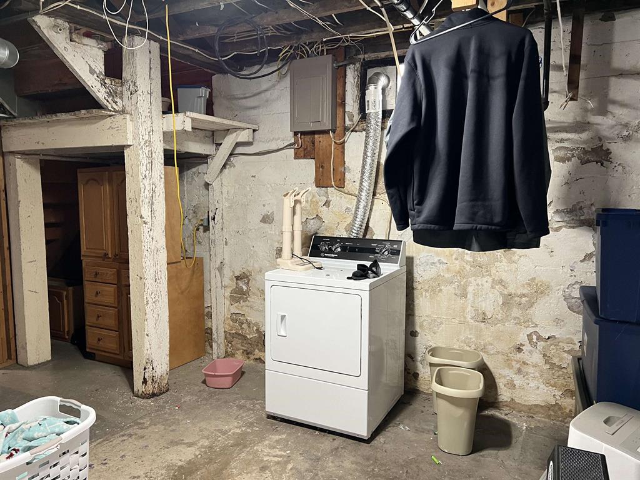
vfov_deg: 53.1
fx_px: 481
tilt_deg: -5.5
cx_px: 320
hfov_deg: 67.3
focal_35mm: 26
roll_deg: +1.3
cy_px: 240
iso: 125
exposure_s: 1/60
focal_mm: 5.7
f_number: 1.5
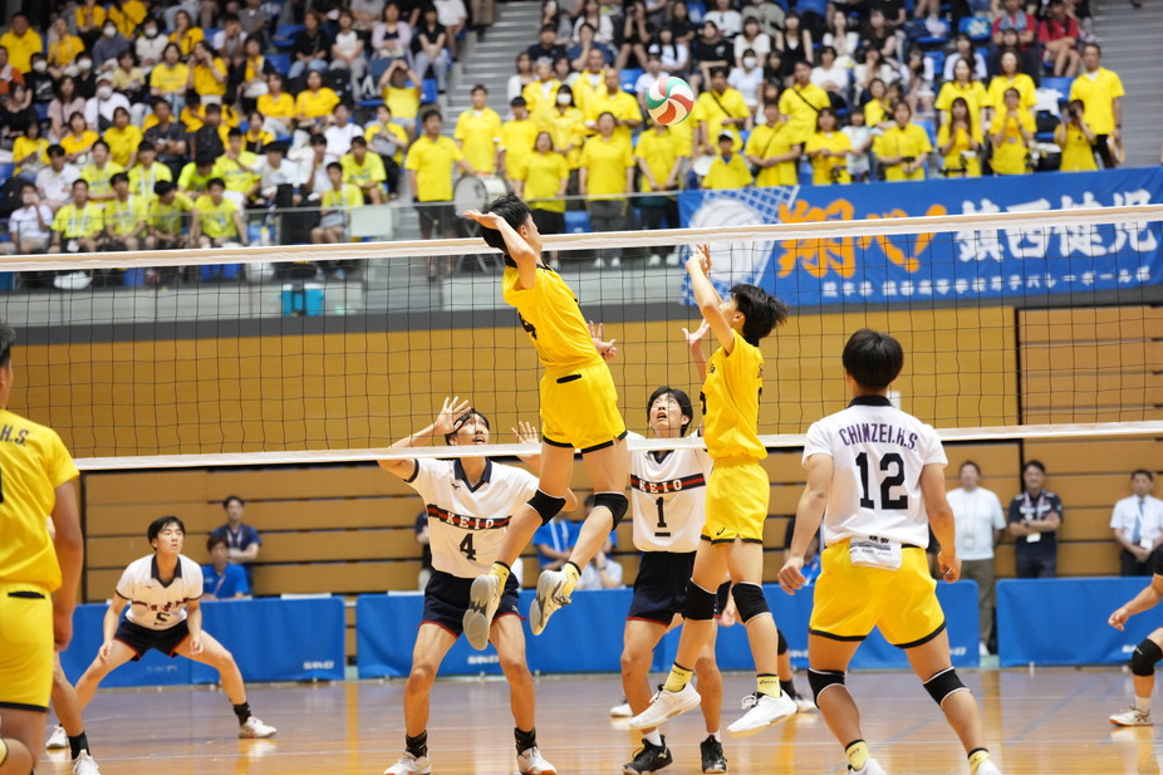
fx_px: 3617
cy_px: 384
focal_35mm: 112
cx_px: 566
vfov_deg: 12.2
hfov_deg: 18.3
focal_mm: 108
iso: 6400
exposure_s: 1/1000
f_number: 2.8
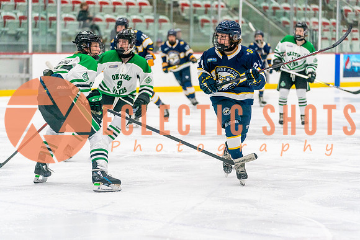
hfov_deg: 14.8
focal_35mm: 139
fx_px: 1390
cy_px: 137
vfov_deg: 9.9
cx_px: 177
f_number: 2.8
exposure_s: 1/1600
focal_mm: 116
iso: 4000
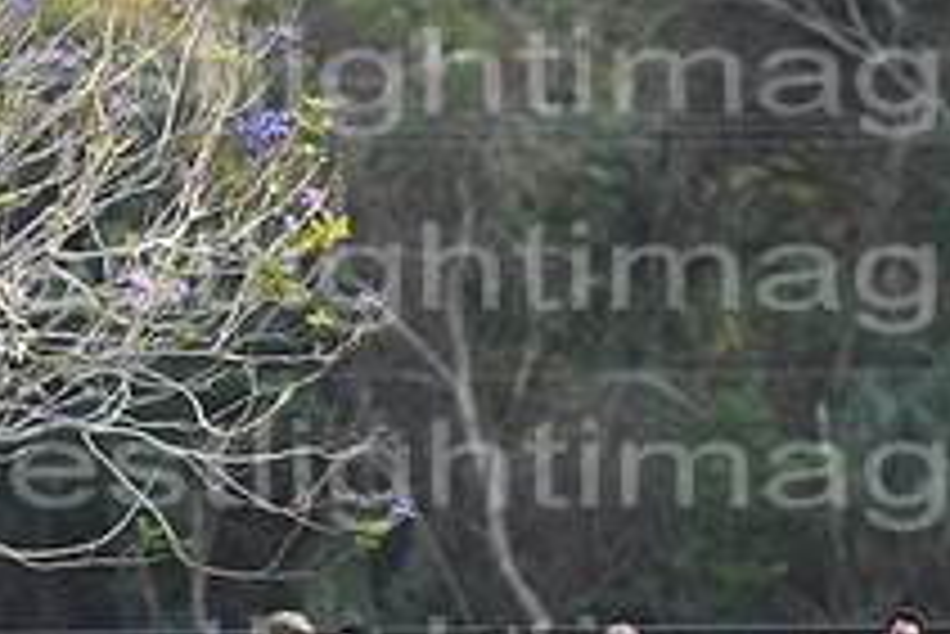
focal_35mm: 1236
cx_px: 509
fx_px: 32638
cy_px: 573
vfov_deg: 1.1
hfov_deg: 1.7
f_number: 4
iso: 2000
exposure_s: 1/2000
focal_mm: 300
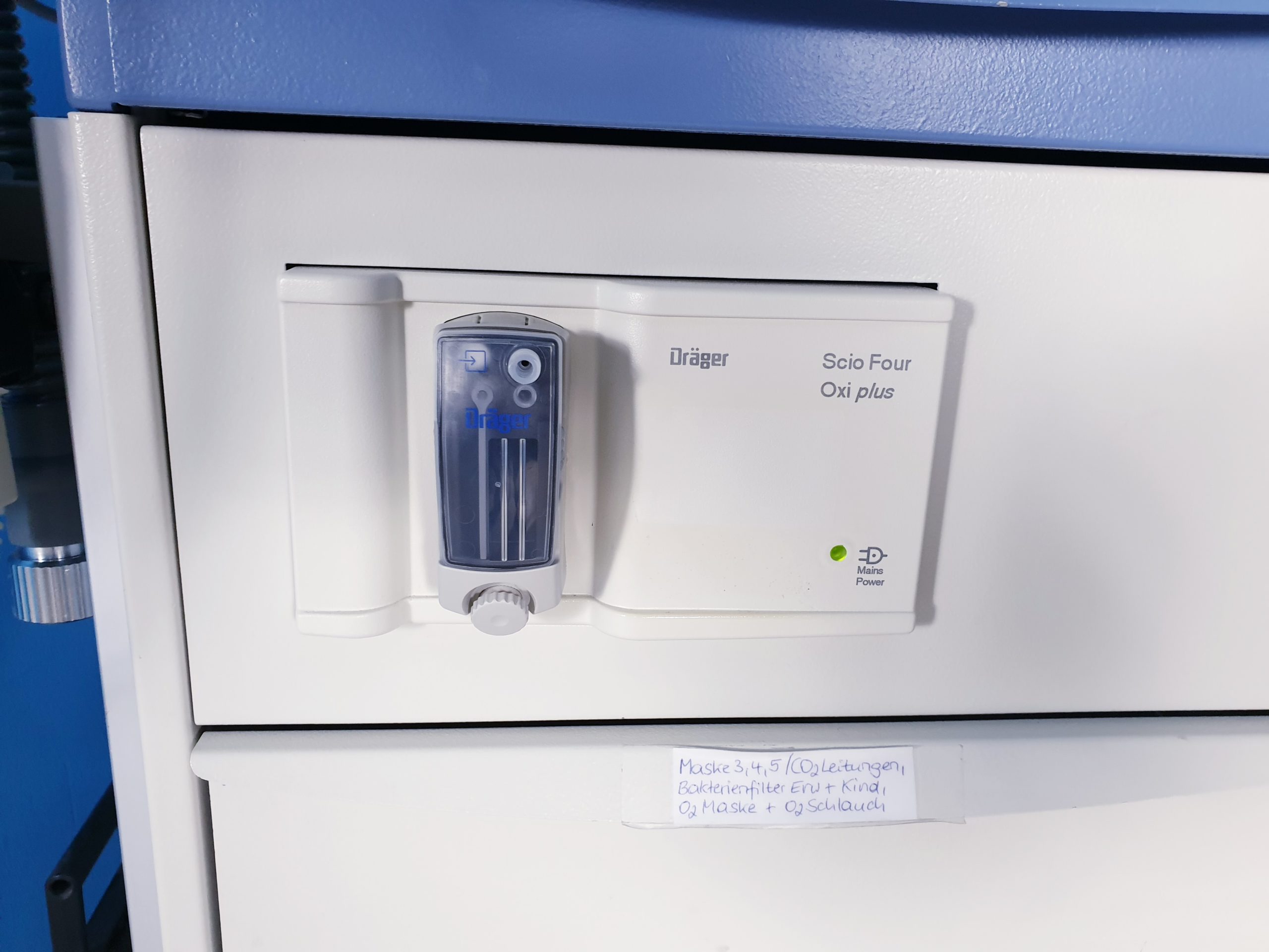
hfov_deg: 67.3
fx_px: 953
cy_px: 476
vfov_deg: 53.1
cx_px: 634
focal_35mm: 26
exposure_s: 1/50
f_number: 2.4
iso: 200
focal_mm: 4.3
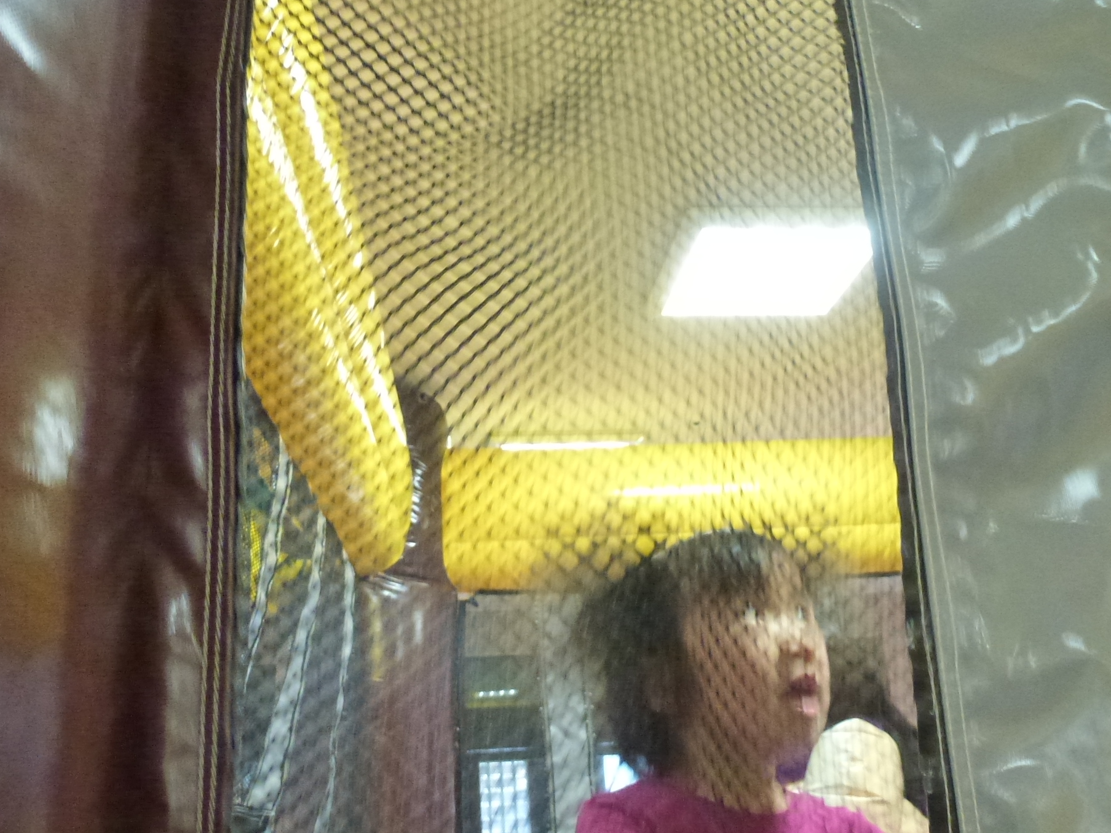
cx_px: 561
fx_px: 1091
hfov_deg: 54.0
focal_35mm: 34
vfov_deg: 41.7
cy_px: 487
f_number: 3.3
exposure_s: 1/40
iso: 800
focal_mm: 4.3
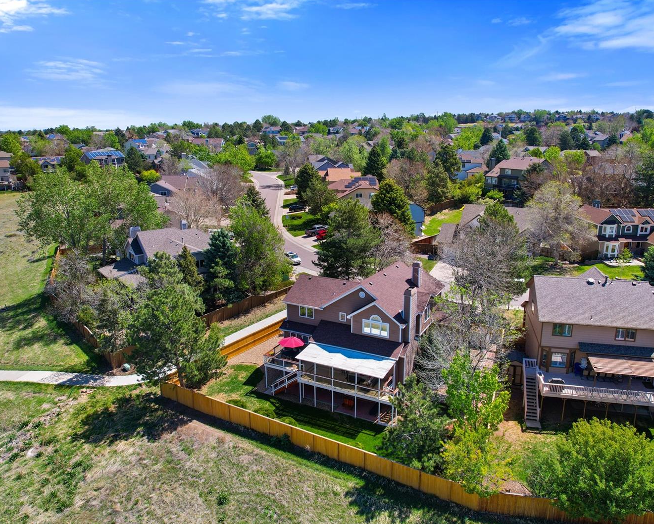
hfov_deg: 68.0
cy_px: 262
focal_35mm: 25
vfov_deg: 56.8
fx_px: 484
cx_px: 347
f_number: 2.8
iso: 100
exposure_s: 1/1000
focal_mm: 8.38
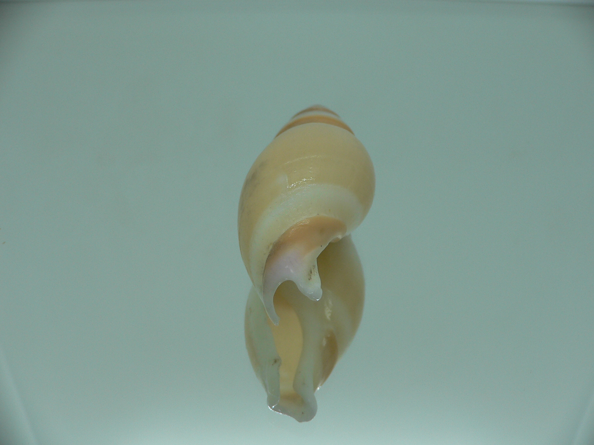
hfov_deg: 52.6
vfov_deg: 40.7
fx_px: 601
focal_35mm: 35
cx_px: 297
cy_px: 222
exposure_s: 1/60
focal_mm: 4.6
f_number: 2.8
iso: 80
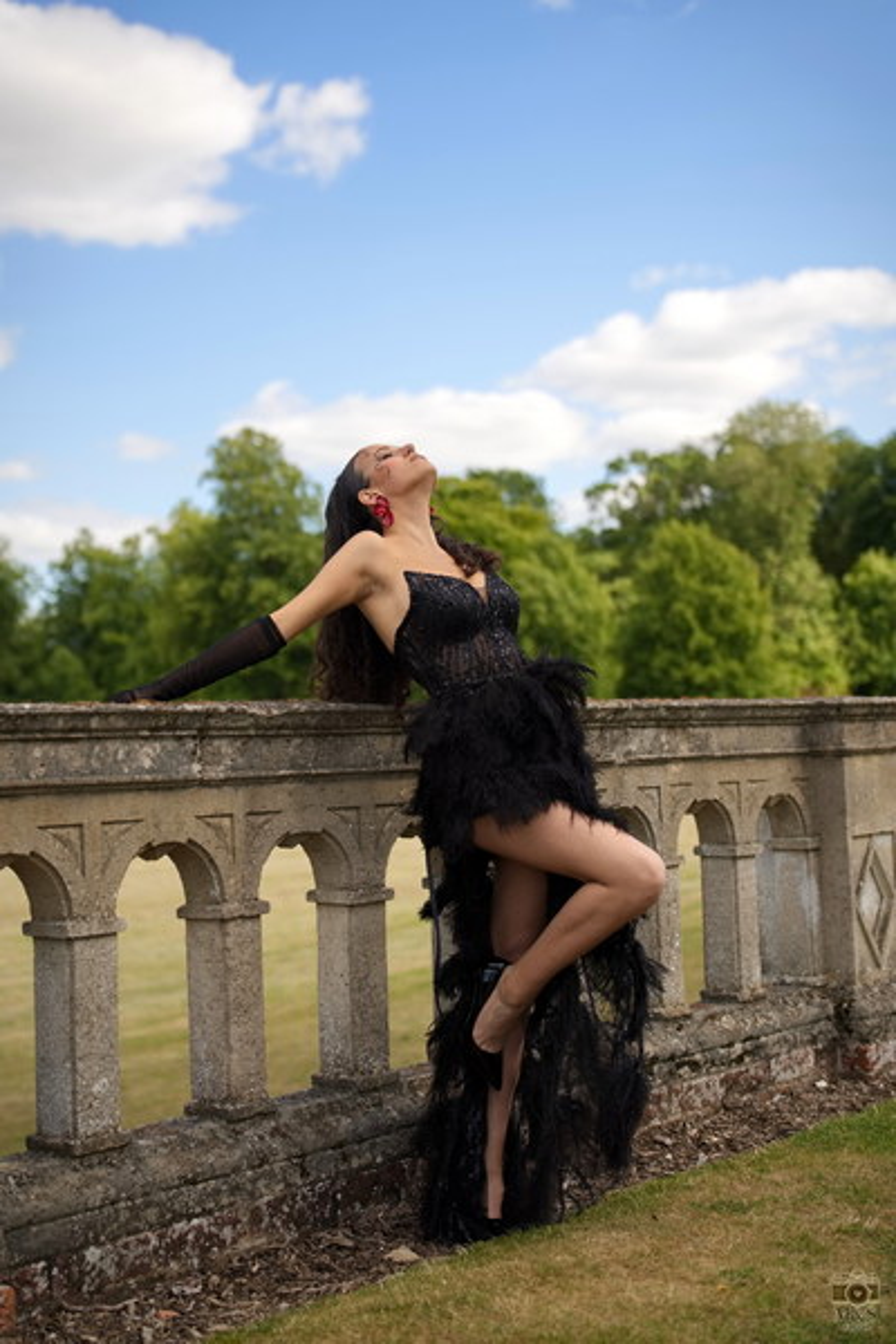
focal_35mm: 45
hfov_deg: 29.9
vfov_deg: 43.6
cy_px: 672
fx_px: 1680
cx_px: 448
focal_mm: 45
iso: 100
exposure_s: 1/2000
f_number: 2.2
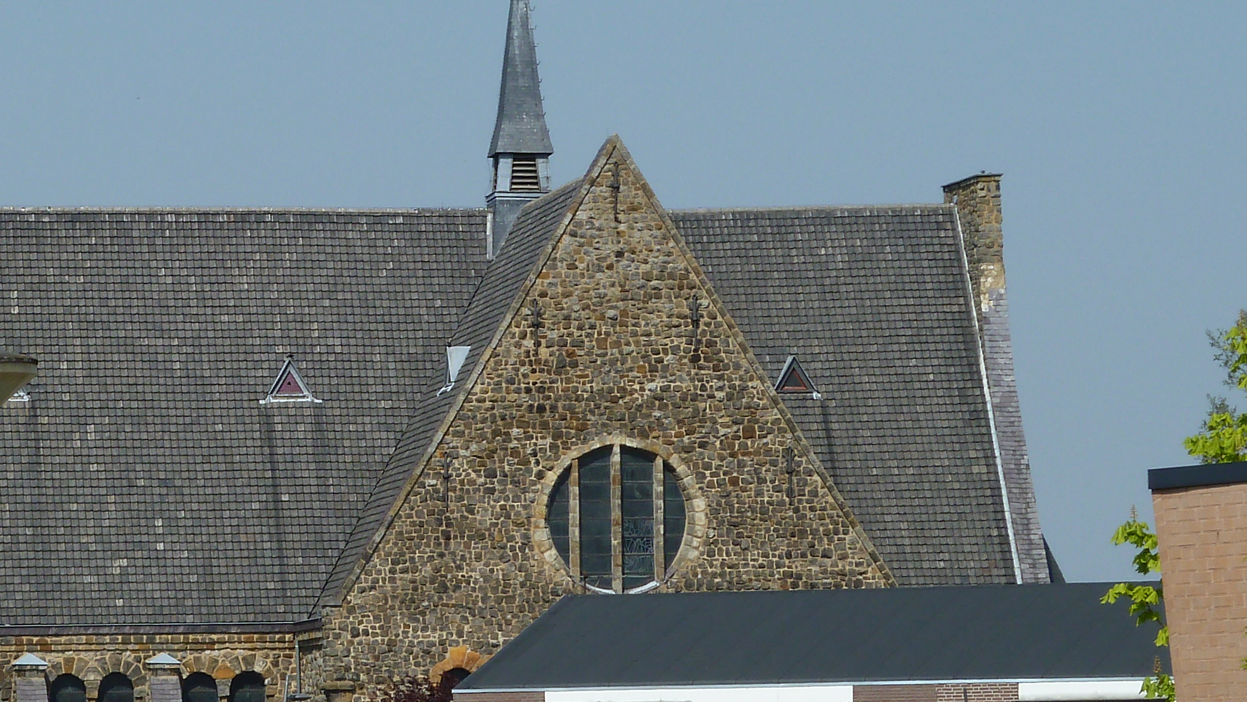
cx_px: 251
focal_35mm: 239
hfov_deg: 9.0
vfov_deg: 5.1
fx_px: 7903
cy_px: 206
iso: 80
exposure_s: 1/500
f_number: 5.6
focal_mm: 19.5
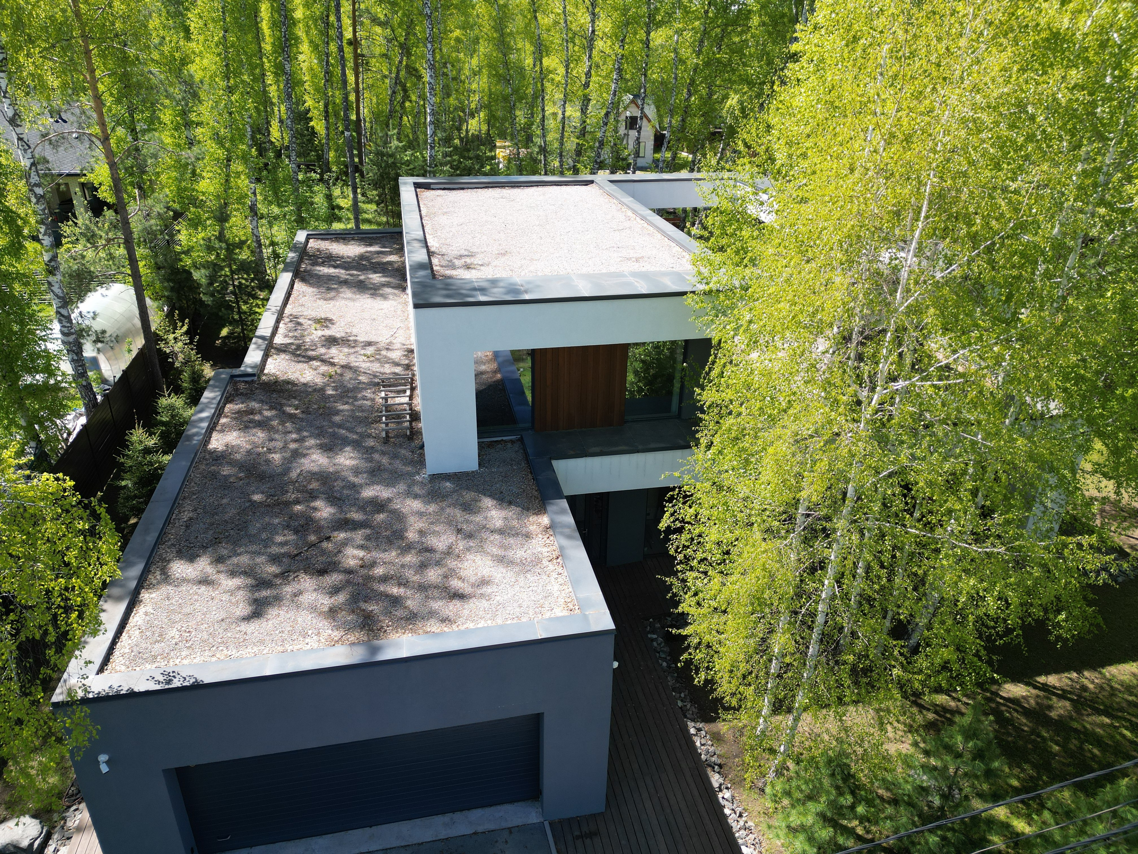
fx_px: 789
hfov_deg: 71.6
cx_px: 569
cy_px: 427
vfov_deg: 56.8
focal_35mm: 24
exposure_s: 1/1000
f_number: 1.7
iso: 100
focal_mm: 6.72
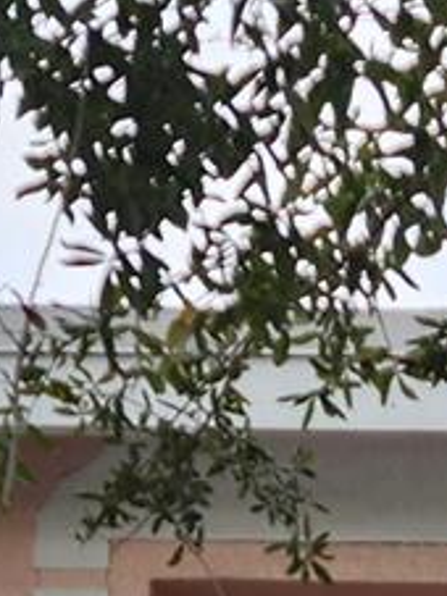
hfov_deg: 8.6
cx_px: 949
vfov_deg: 10.4
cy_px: 1468
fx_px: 2792
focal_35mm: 162
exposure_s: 1/180
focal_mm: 6.4
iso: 20
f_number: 1.8
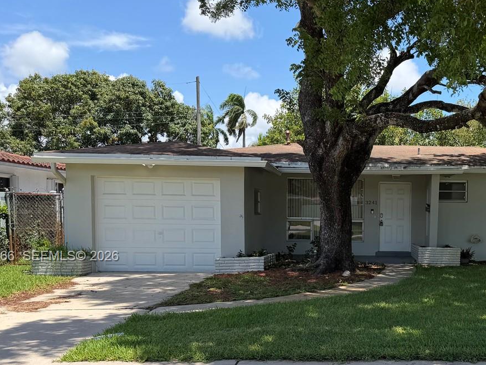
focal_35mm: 44
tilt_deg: -4.5
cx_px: 391
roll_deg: -0.6
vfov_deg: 32.5
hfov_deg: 41.1
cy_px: 257
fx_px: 618
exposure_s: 1/2703
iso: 80
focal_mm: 6.76
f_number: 1.78
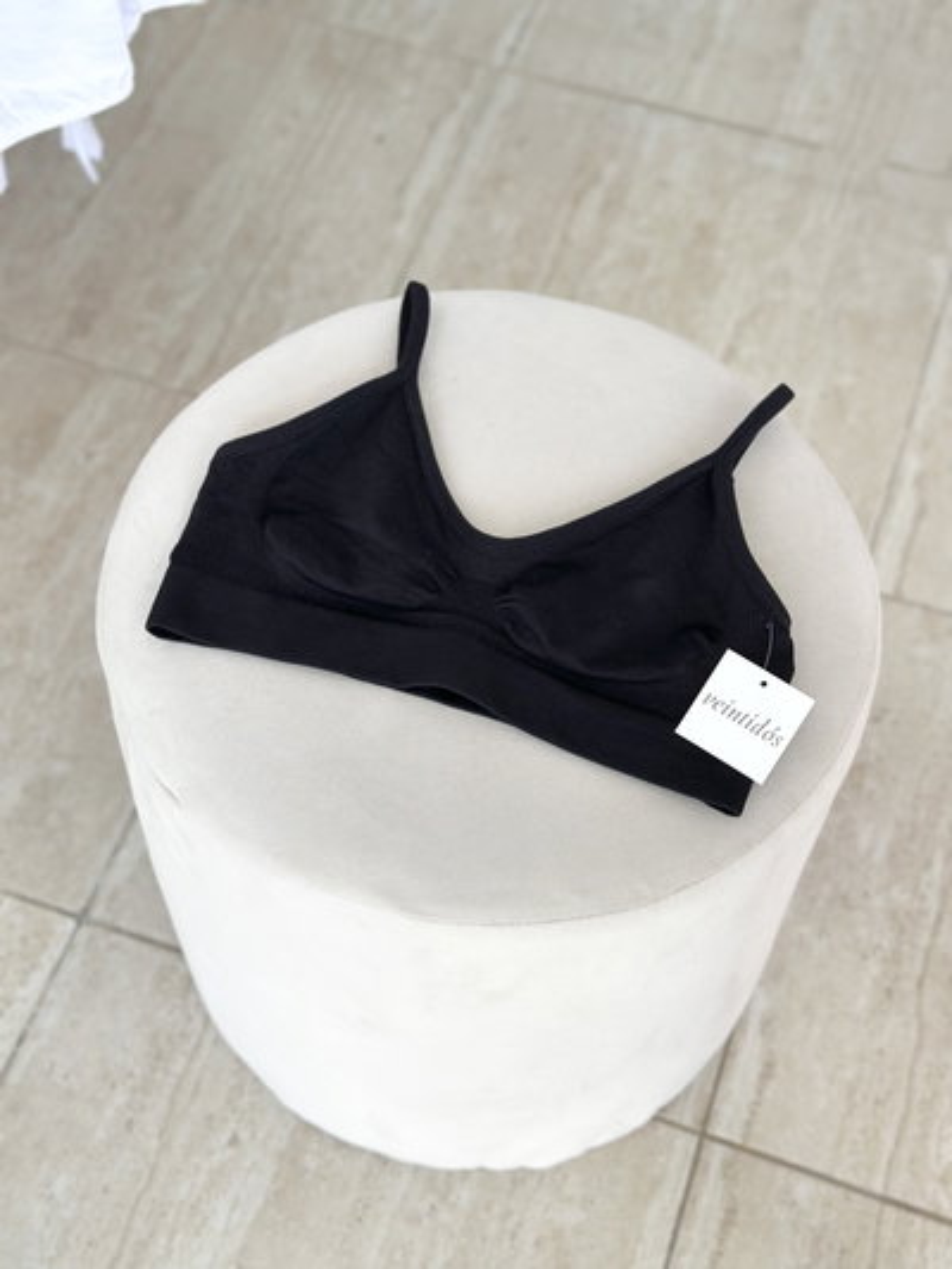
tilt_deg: -59.3
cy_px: 634
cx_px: 476
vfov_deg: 39.6
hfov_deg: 30.3
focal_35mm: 48
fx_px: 1759
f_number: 1.78
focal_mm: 6.86
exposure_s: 1/171
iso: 100
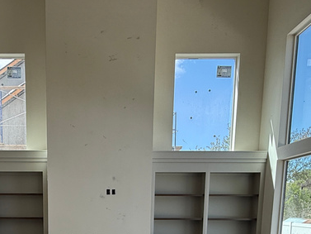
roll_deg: +0.2
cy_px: 256
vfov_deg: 33.1
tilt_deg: -8.1
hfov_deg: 47.7
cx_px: 92
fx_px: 342
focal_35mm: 38
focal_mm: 2.22
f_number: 2.2
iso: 64
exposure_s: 1/321
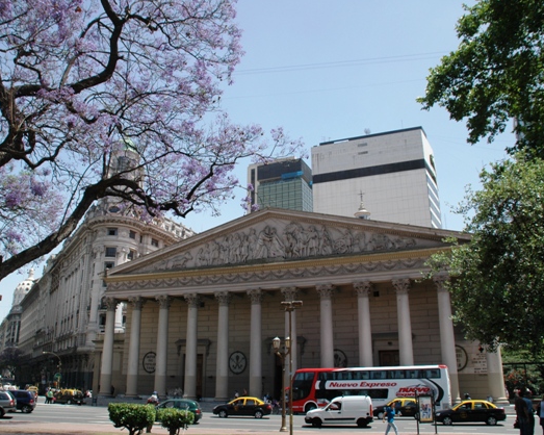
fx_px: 499
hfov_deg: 57.0
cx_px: 237
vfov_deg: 47.1
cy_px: 218
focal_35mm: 31
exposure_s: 1/320
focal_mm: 18
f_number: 9
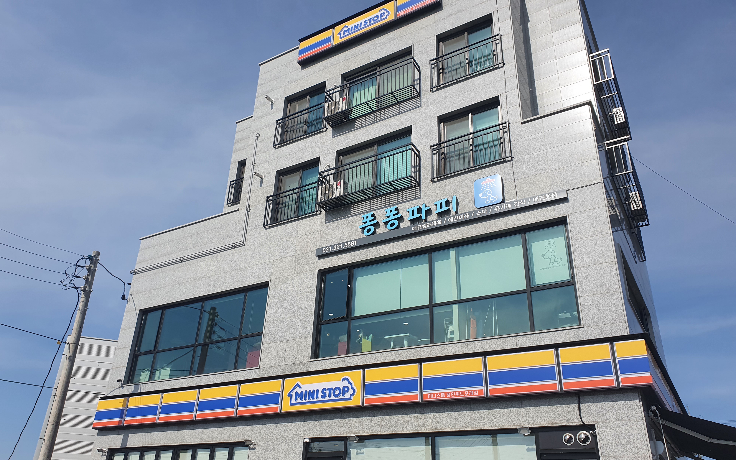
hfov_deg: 66.5
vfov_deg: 44.4
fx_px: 562
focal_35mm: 28
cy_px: 260
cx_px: 364
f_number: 2.4
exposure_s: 1/2552
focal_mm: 4.32
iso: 50
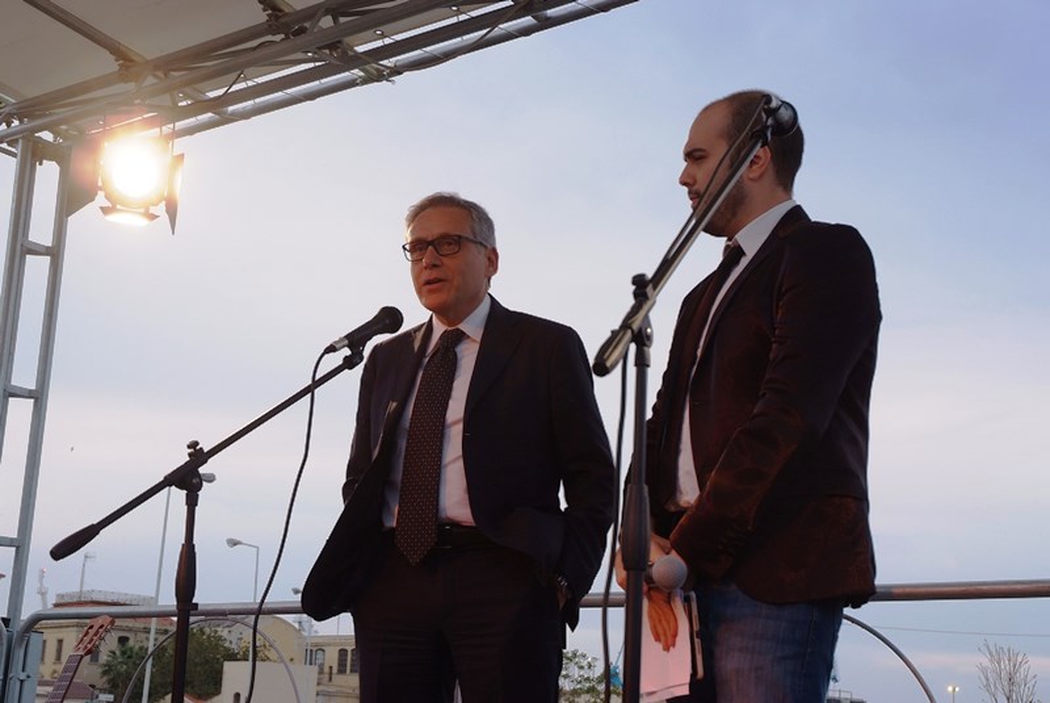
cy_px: 352
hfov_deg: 35.0
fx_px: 1664
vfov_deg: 23.8
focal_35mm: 57
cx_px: 525
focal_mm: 38
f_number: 6.3
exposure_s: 1/40
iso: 400
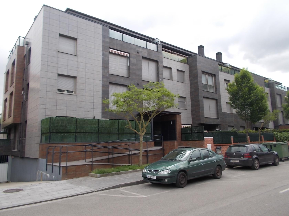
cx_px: 144
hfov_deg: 67.3
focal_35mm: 26
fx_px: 217
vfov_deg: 53.1
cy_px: 108
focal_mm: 4.6
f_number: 3.2
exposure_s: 1/320
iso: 80
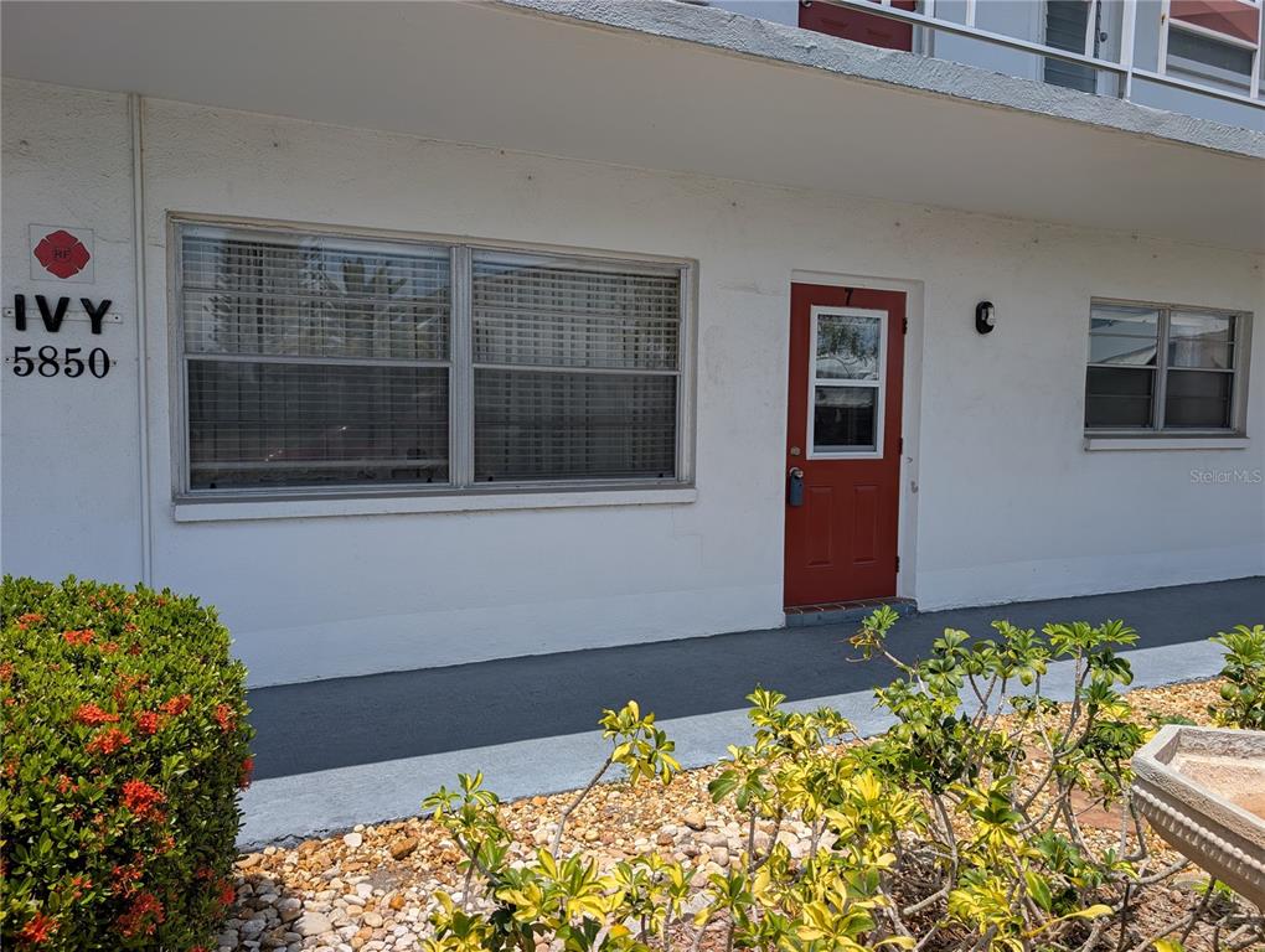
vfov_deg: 56.9
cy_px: 476
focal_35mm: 24
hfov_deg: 71.5
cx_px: 632
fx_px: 878
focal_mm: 6.9
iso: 17
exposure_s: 1/1368
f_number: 1.68
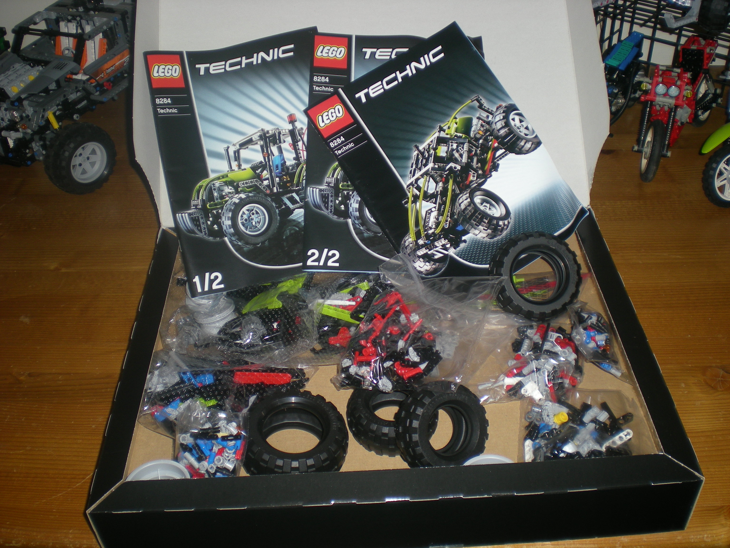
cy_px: 274
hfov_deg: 49.0
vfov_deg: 37.7
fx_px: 801
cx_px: 365
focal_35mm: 38
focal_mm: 6.3
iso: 50
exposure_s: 1/60
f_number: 3.1
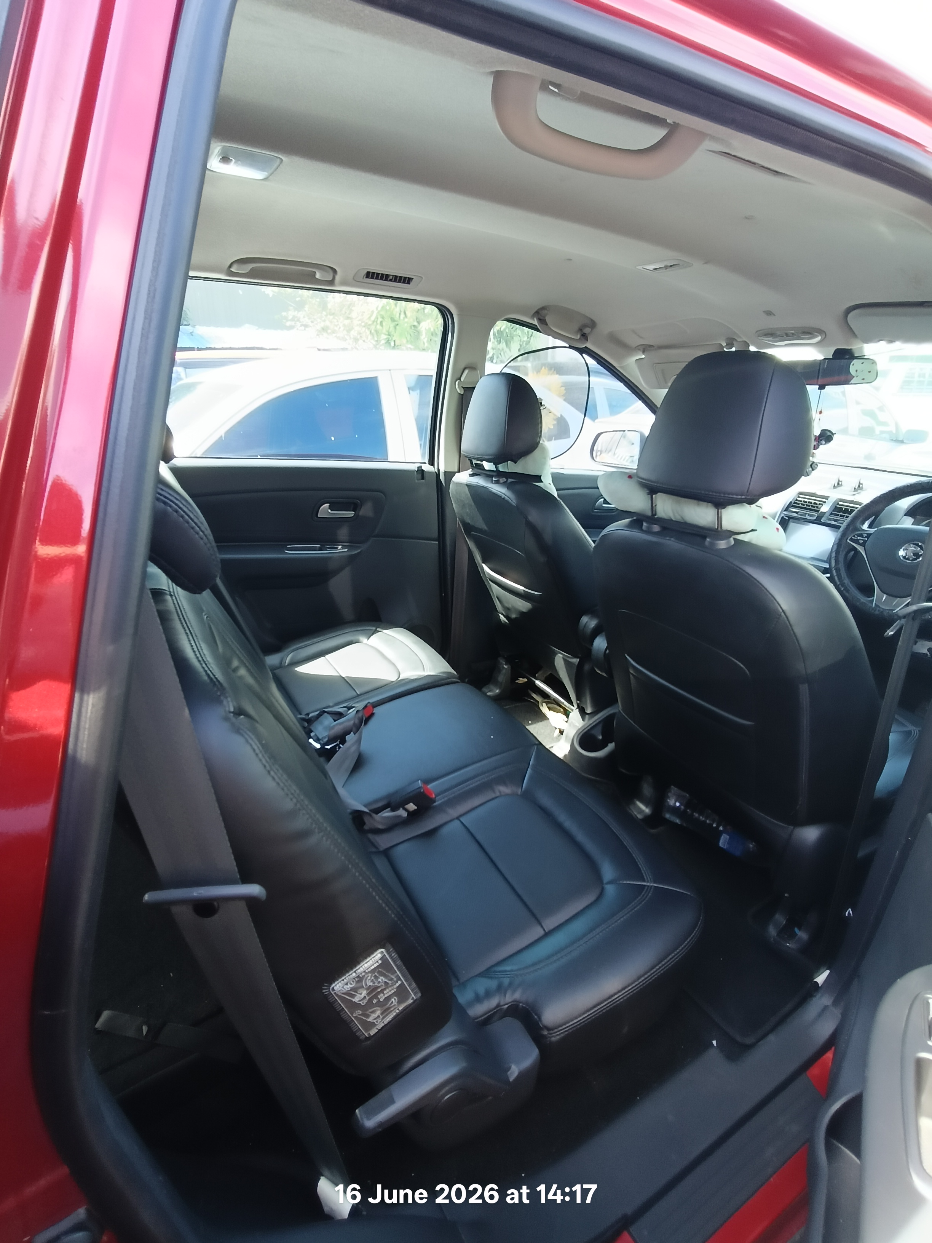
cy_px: 622
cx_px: 466
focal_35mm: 16
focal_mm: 1.68
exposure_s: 1/50
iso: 100
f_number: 2.2
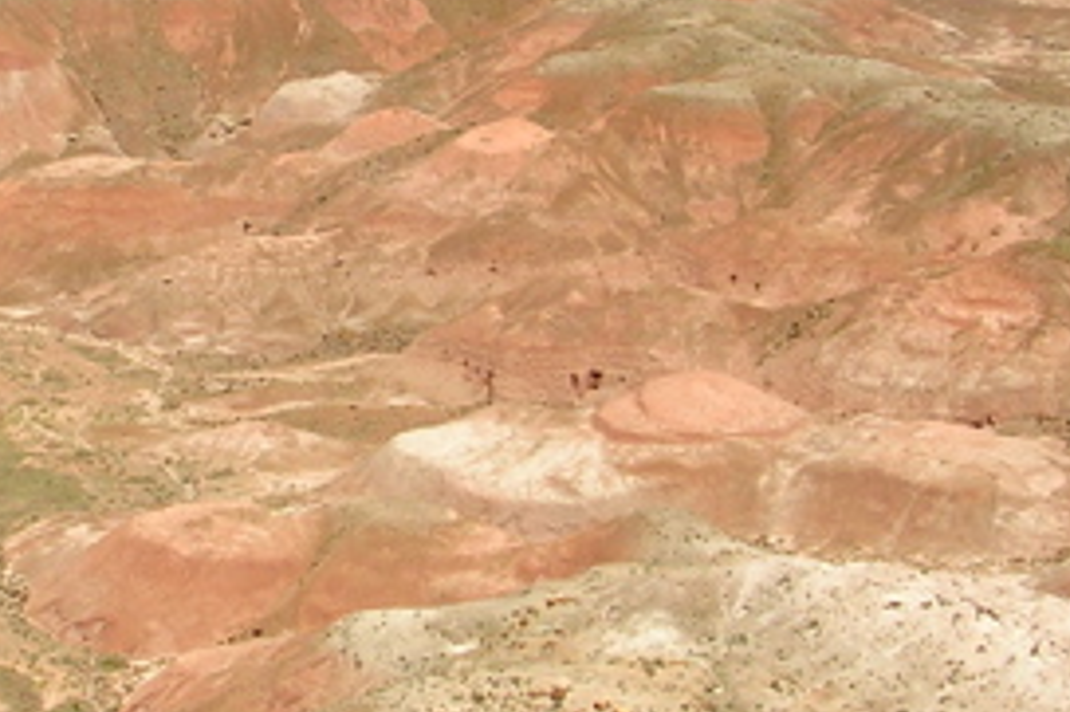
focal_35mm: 93
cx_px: 252
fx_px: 2762
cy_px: 220
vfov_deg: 14.7
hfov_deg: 21.7
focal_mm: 5.8
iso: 50
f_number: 5.6
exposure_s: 1/331
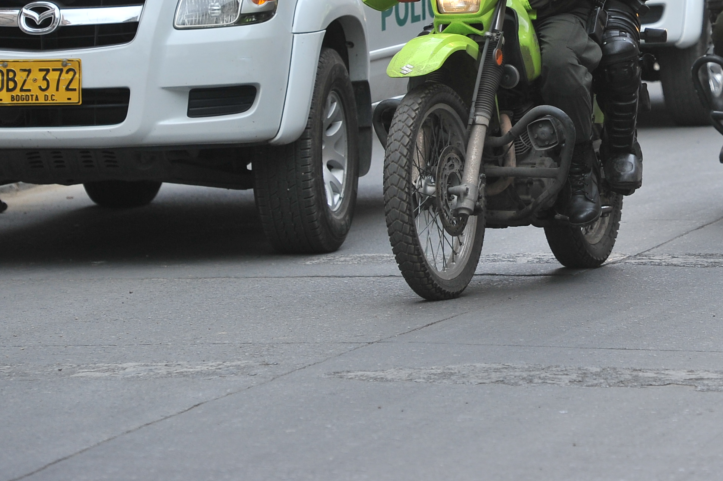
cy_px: -40
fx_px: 5721
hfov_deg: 7.2
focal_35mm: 285
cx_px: 587
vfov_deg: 4.8
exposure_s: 1/1250
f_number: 4
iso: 500
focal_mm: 130
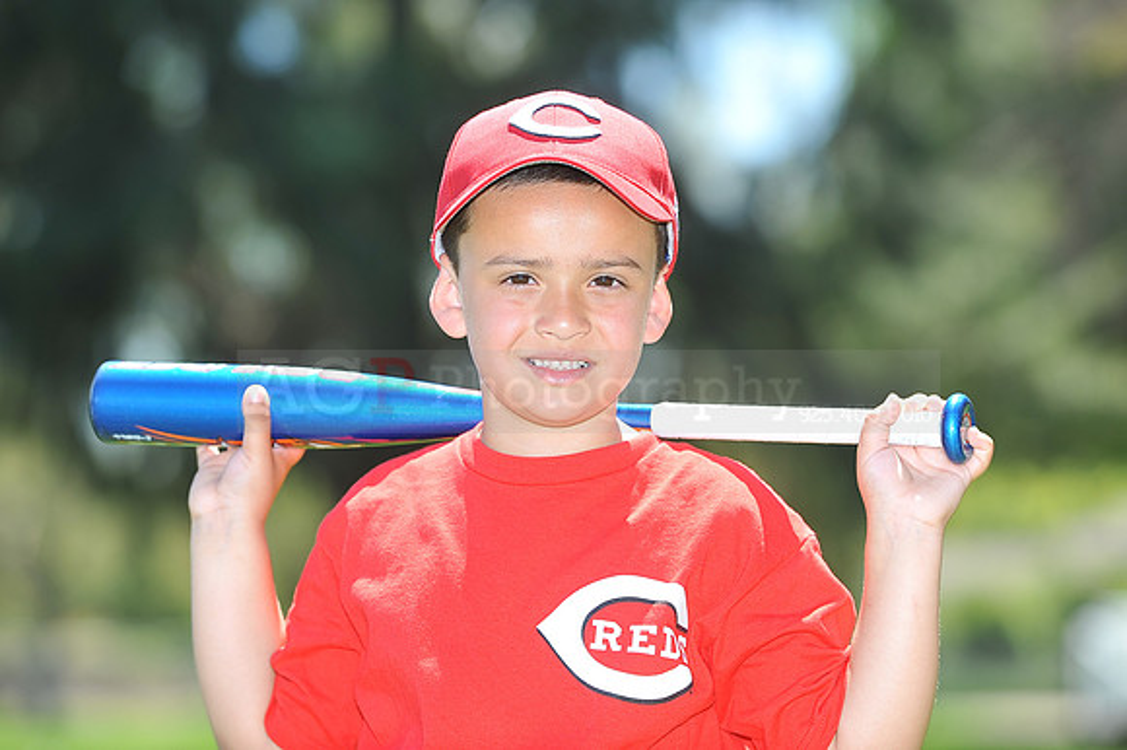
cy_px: 375
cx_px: 564
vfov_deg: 6.9
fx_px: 6257
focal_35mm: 200
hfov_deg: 10.3
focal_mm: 200
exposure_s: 1/320
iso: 200
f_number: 5.6
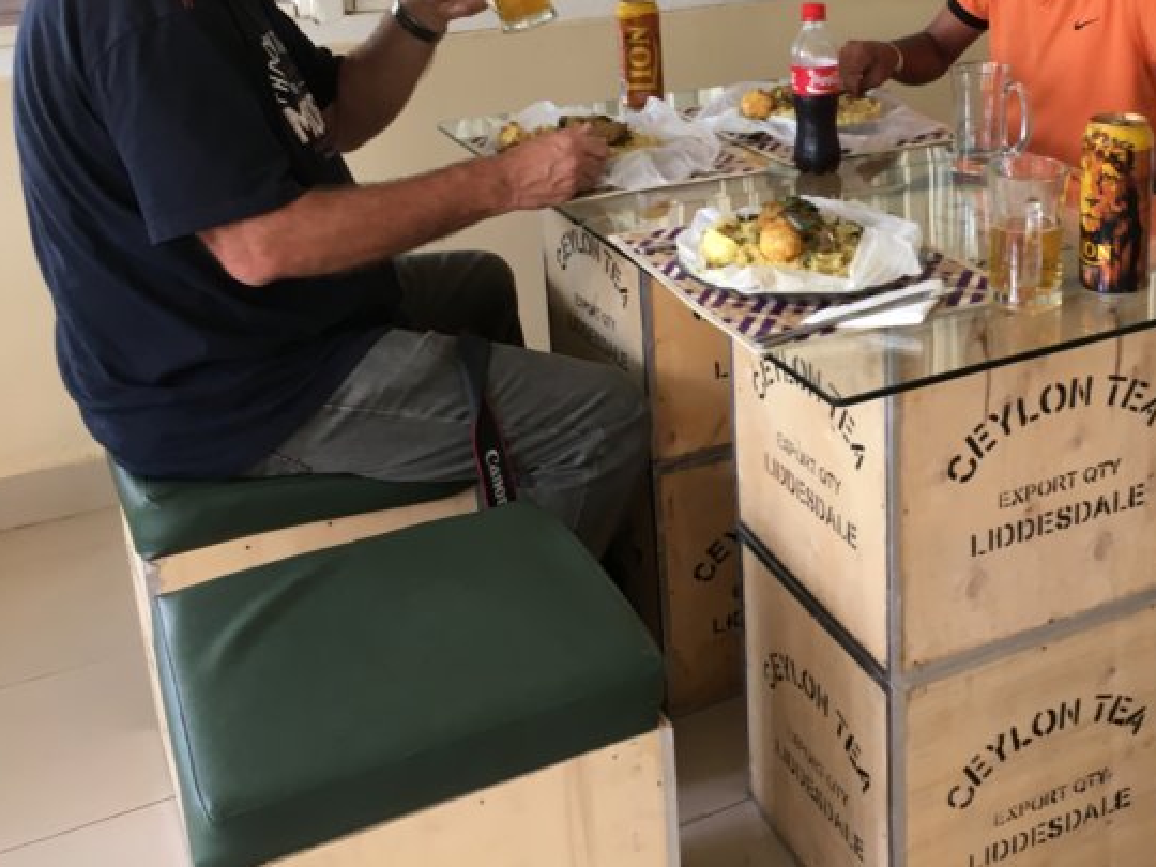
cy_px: 227
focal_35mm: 43
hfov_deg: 42.7
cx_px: 846
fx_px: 1436
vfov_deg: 33.0
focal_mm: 4.15
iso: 80
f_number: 2.2
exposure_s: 1/33
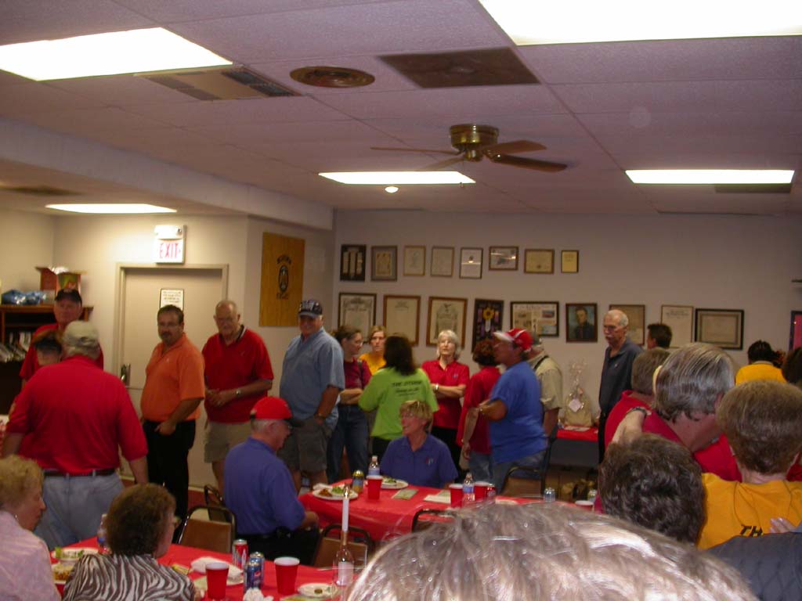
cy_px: 300
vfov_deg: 37.7
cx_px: 401
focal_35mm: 38
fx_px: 880
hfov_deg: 49.0
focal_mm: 7.85
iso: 100
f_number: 2.6
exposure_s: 1/30
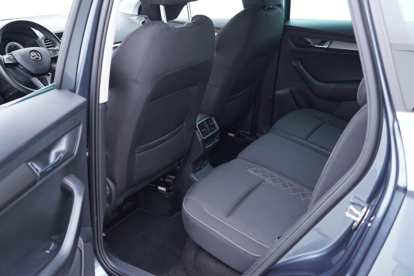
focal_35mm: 36
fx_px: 414
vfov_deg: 36.9
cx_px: 207
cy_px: 138
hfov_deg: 53.1
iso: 500
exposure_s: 1/40
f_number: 2.8
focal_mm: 24
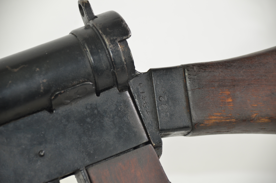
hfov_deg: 10.2
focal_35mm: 202
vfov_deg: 6.8
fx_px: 1549
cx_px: 138
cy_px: 92
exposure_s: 1/60
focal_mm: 135
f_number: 5.6
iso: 400
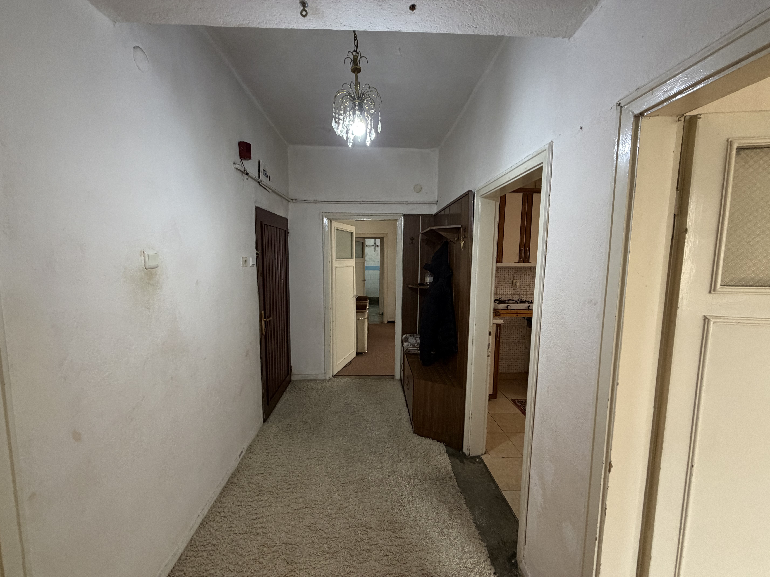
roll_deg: -0.2
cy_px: 288
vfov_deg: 85.7
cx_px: 385
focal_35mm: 14
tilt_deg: -6.2
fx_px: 311
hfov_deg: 102.1
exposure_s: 1/50
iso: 320
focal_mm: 2.22
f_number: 2.2
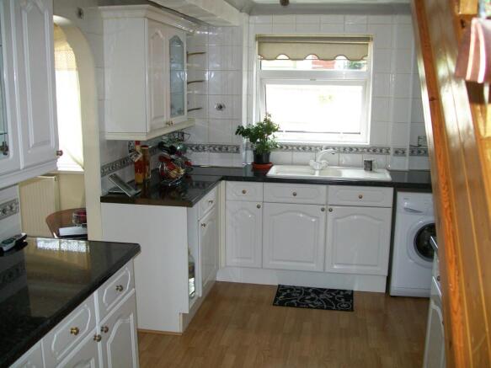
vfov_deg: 39.6
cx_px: 246
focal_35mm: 36
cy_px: 184
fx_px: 511
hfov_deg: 51.4
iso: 64
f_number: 2.7
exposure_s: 1/60
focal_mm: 6
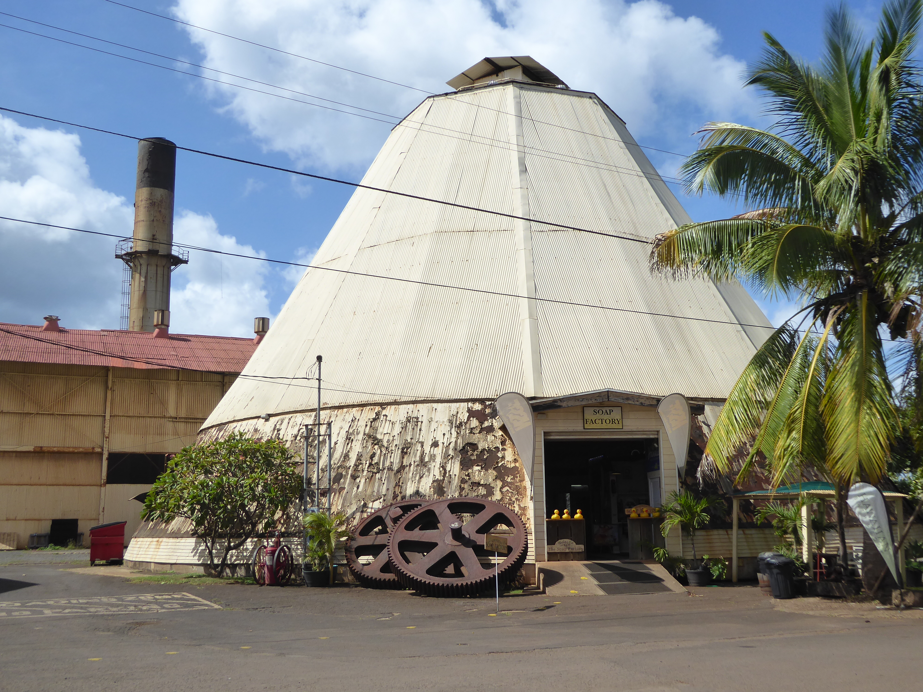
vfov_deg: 39.7
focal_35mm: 36
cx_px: 462
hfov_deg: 51.4
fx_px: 960
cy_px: 346
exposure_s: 1/1000
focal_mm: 6.3
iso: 125
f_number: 3.7
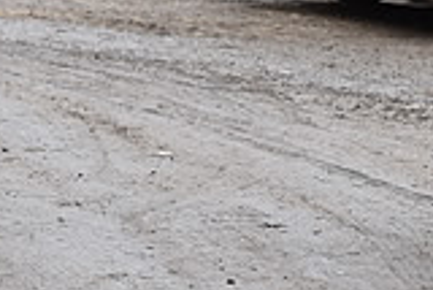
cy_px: -133
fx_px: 4274
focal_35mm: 355
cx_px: 766
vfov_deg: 3.9
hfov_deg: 5.7
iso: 1400
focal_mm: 98
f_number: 5.6
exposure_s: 1/500
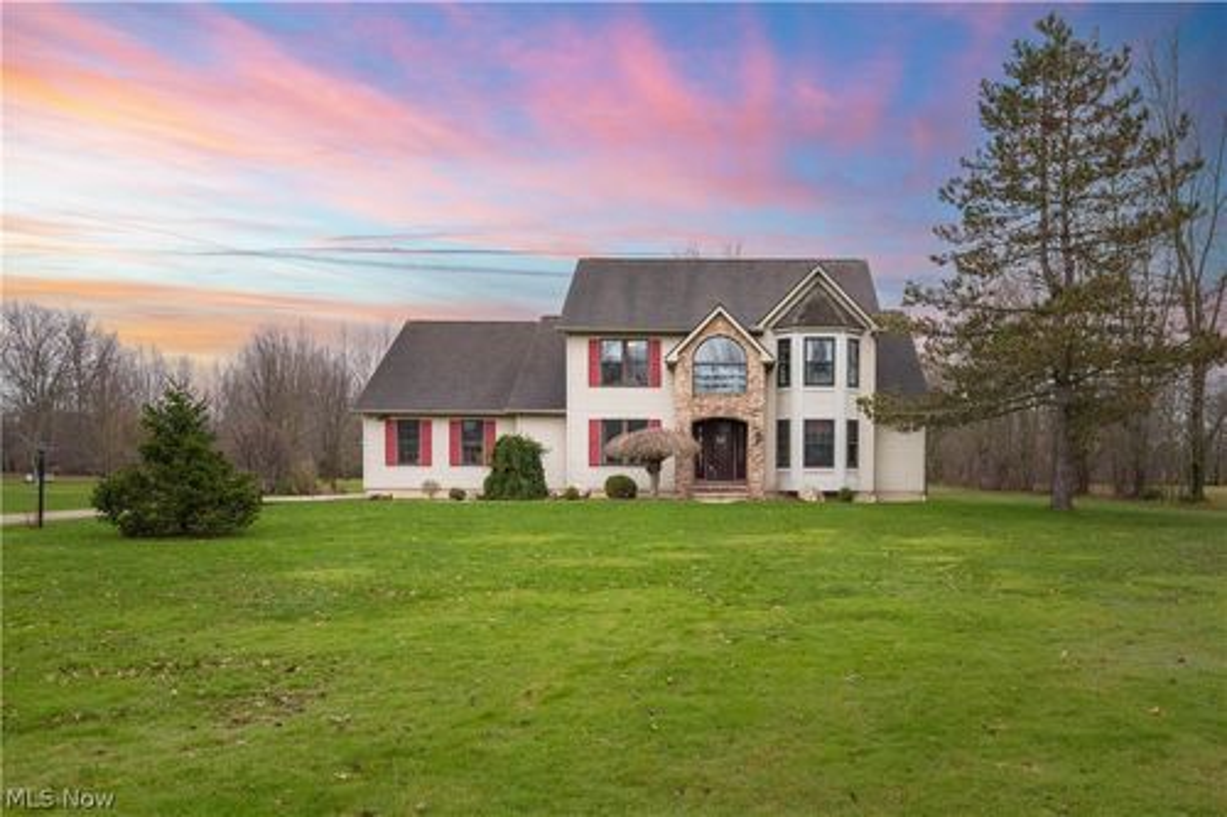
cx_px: 614
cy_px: 408
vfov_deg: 53.1
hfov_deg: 73.8
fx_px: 818
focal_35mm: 24
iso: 200
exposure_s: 1/125
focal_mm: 24
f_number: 9
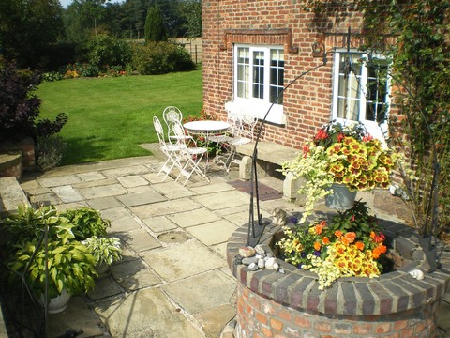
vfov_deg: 35.9
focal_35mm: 40
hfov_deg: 46.8
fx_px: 520
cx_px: 221
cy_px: 159
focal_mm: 6.3
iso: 64
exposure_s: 1/640
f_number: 4.6
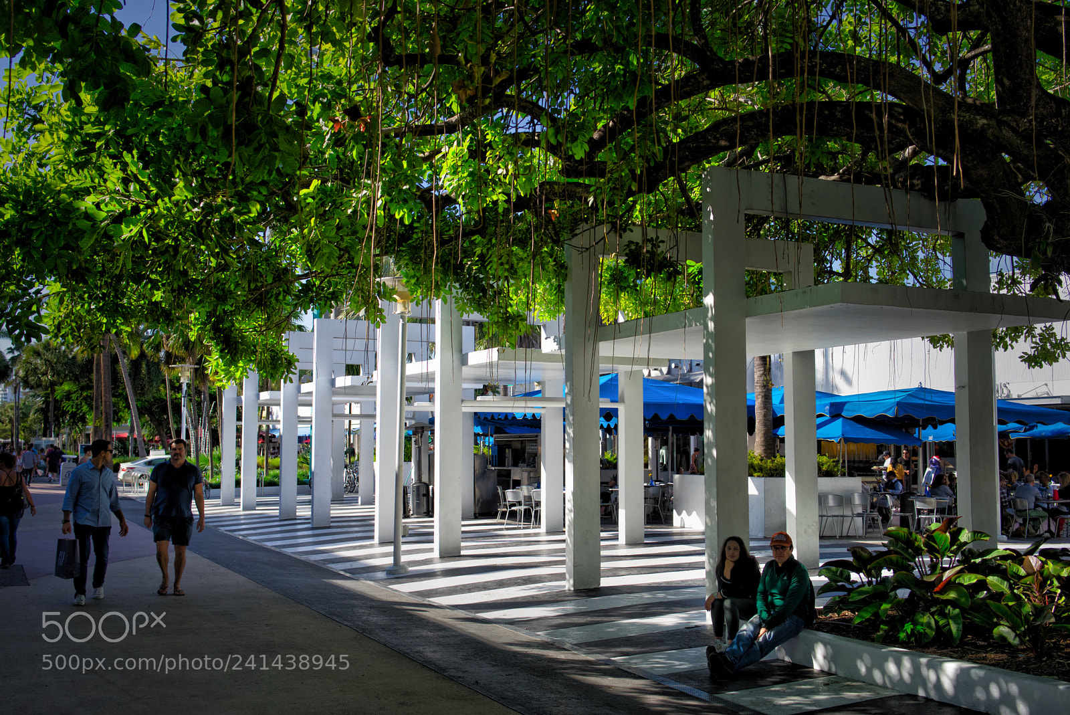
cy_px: 358
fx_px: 1041
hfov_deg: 54.4
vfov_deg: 37.9
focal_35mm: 35
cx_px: 535
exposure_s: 1/500
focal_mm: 35
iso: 160
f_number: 5.6
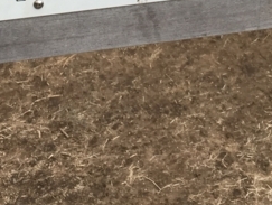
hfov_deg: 16.1
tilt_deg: -17.4
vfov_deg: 11.3
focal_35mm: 122
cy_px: -165
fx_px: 960
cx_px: 114
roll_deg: -0.8
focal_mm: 4.15
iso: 25
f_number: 2.2
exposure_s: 1/463
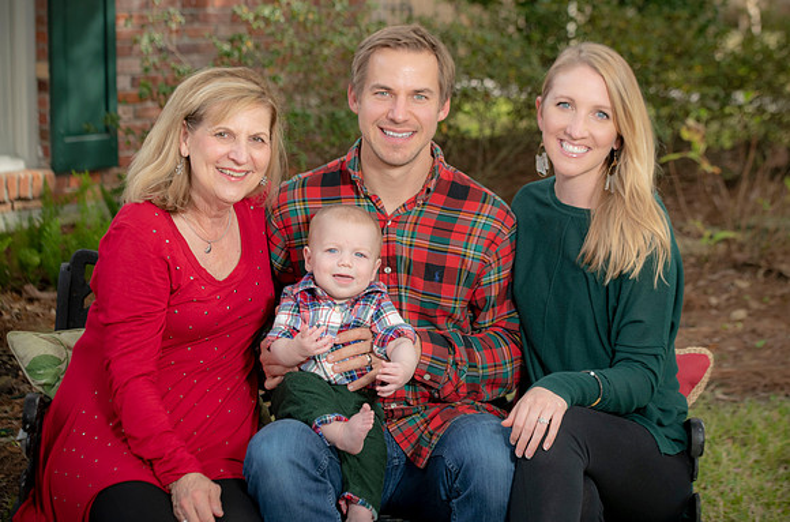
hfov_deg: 19.9
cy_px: 222
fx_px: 2250
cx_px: 437
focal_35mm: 103
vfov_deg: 13.2
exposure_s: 1/200
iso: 320
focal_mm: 90
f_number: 5.6
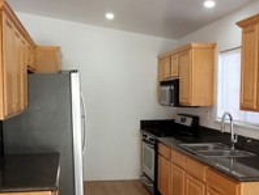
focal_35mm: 42
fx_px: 315
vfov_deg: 34.2
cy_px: 124
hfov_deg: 44.5
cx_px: 103
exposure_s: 1/60
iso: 64
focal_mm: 1.74
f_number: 2.2
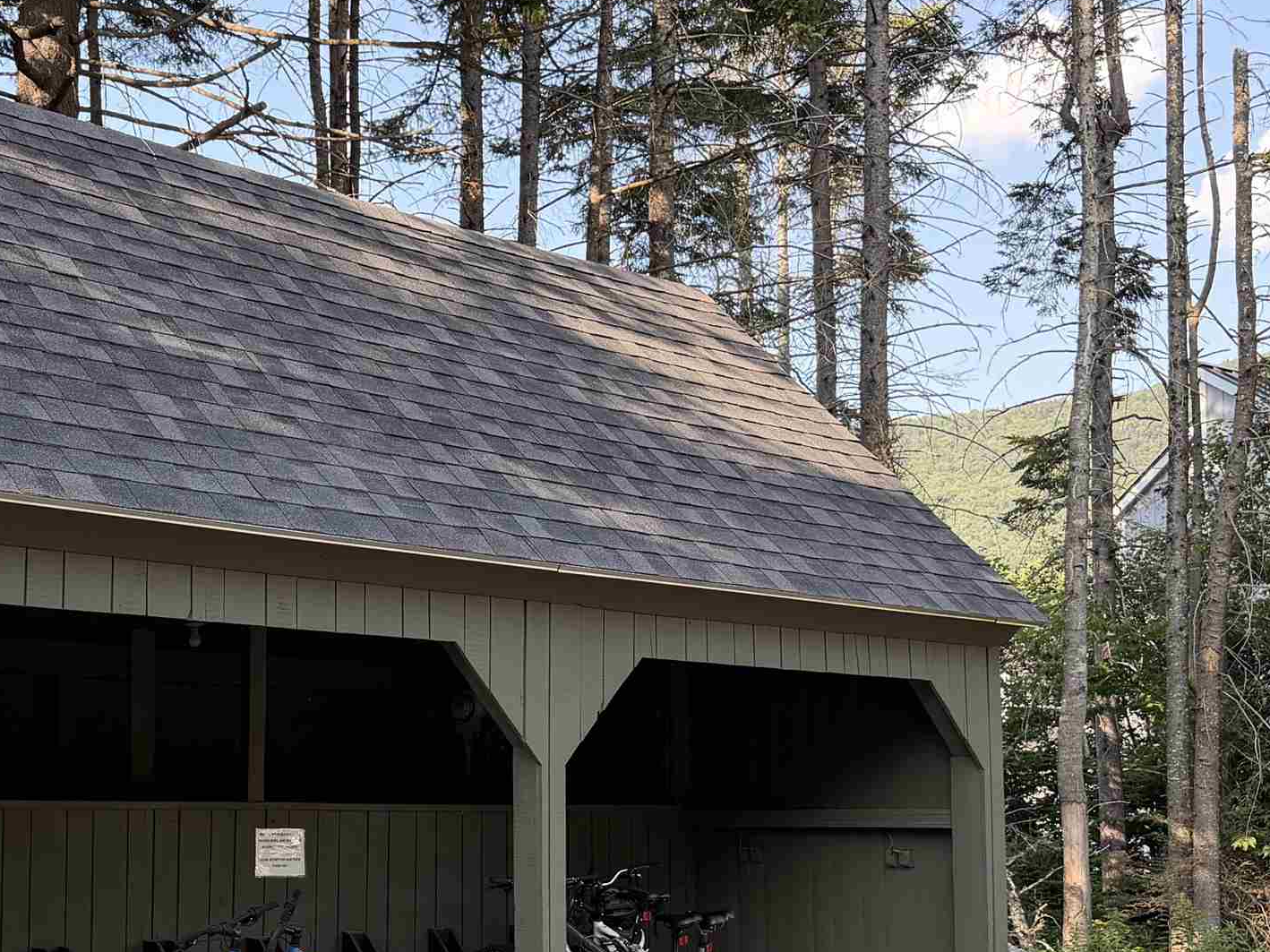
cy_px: 703
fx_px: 1907
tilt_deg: +3.0
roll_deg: +0.0
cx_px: 334
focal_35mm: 52
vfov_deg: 27.7
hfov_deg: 36.1
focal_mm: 6.76
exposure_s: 1/497
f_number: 1.78
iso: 100
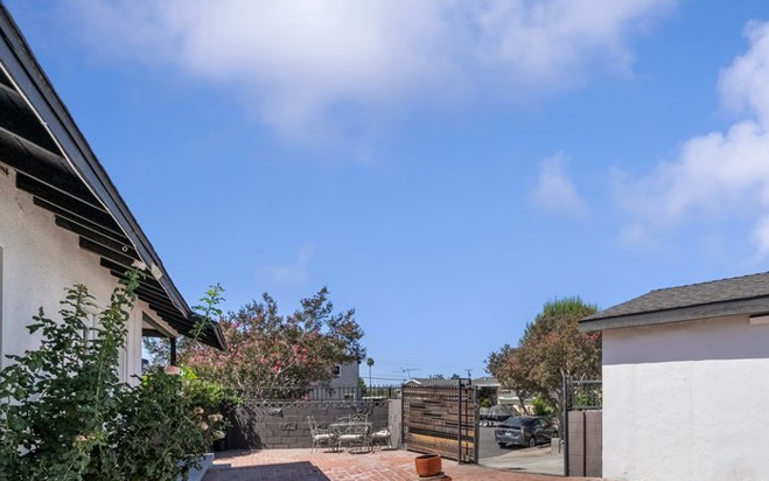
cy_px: 387
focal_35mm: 19
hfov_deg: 83.1
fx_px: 398
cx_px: 547
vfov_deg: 57.4
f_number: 8
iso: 640
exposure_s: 1/2500
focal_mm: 12
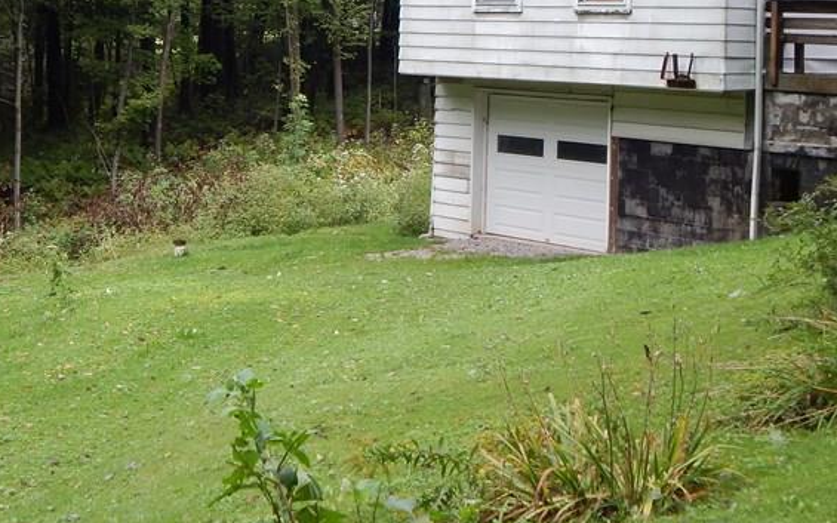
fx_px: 1665
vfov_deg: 17.5
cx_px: 317
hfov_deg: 28.1
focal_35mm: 73
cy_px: 13
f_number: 3.4
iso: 125
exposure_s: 1/80
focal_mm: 6.8
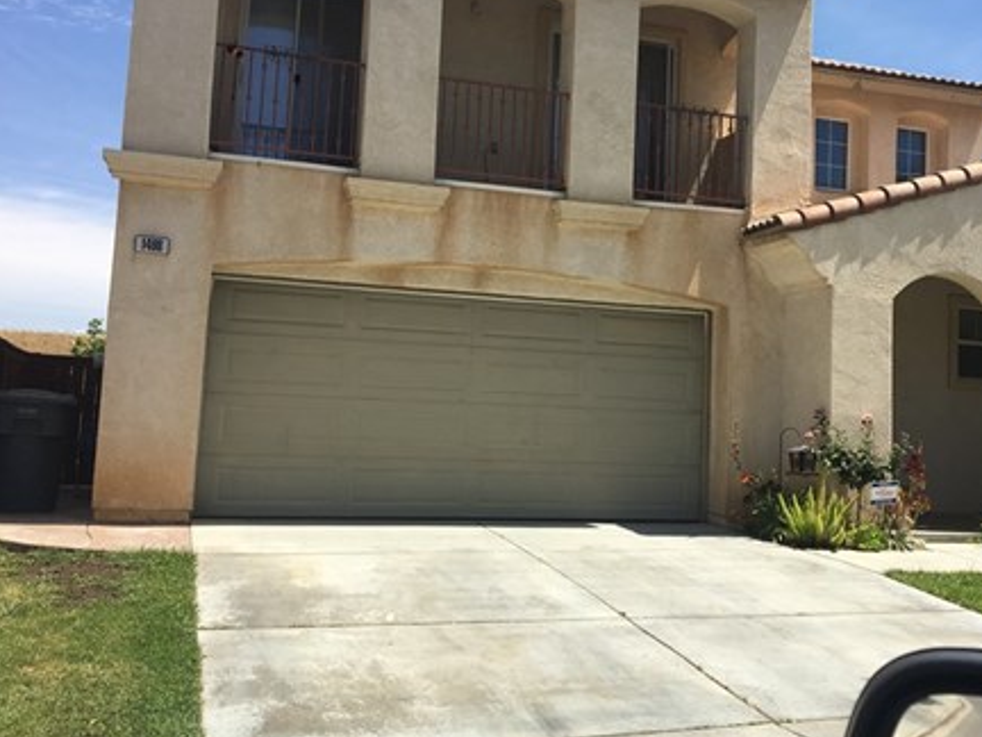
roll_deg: -1.7
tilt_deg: +7.4
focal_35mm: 43
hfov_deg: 43.5
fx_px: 1220
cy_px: 300
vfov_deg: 33.5
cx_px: 616
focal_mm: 4.15
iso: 25
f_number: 2.2
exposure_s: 1/1603
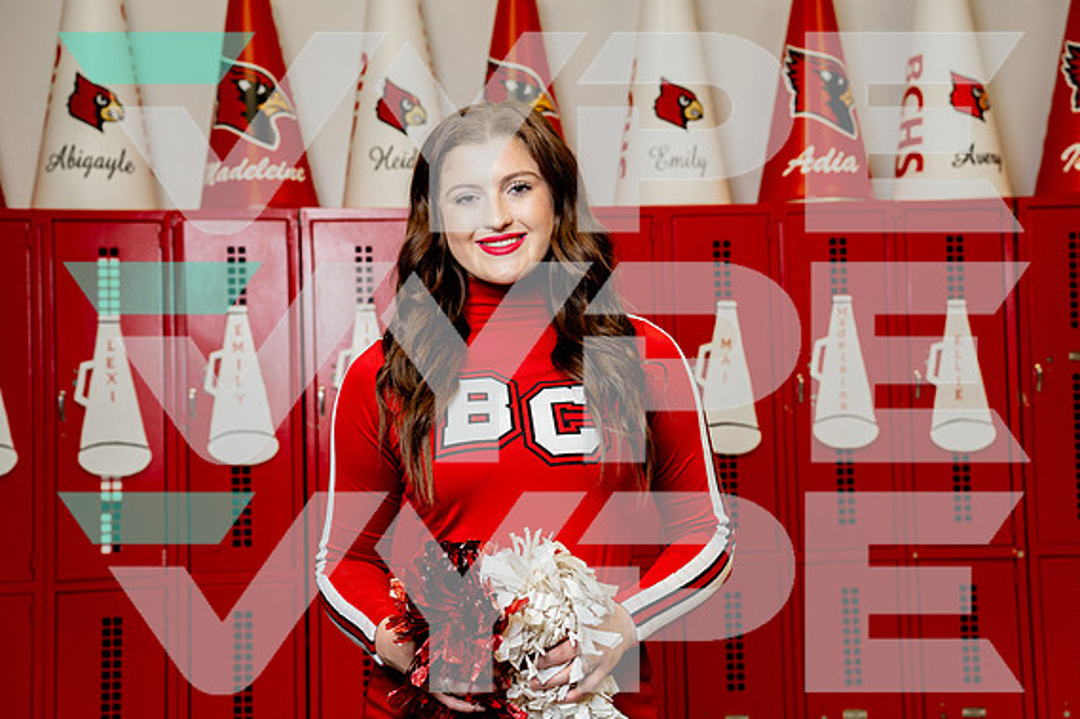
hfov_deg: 38.9
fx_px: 1529
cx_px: 547
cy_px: 363
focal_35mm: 51
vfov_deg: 26.5
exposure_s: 1/250
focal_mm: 50
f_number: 4
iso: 800
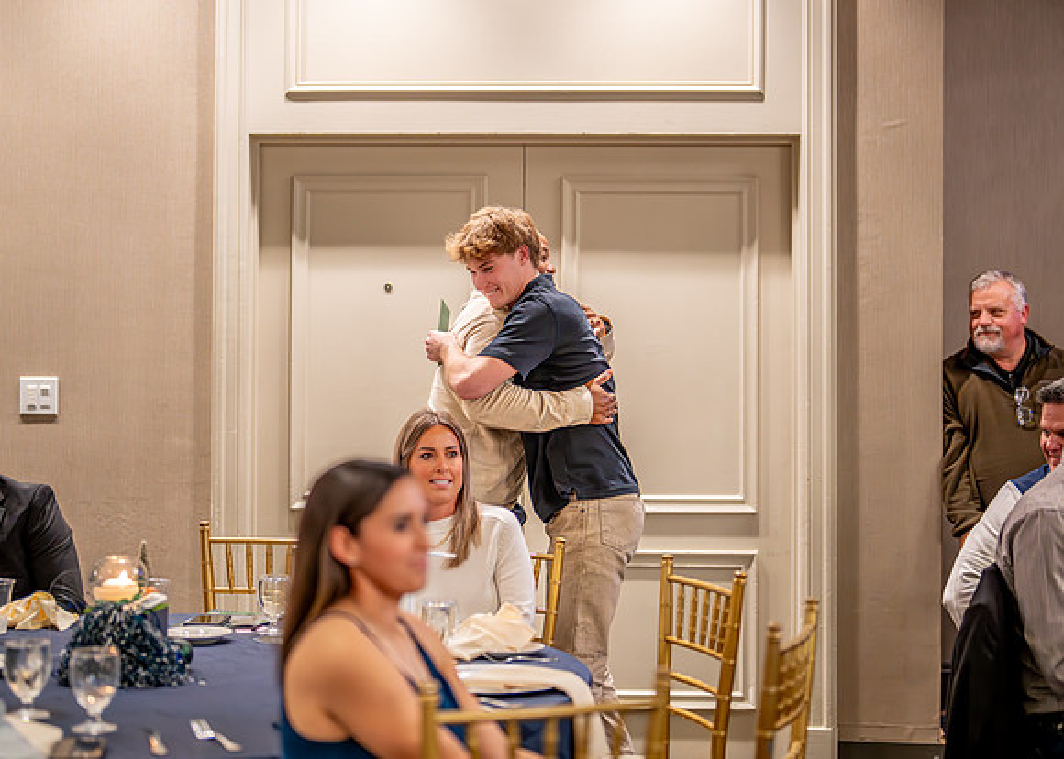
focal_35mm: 62
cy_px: 334
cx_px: 526
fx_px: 1879
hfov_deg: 31.6
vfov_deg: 22.8
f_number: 1.2
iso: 1600
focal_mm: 50
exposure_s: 1/400
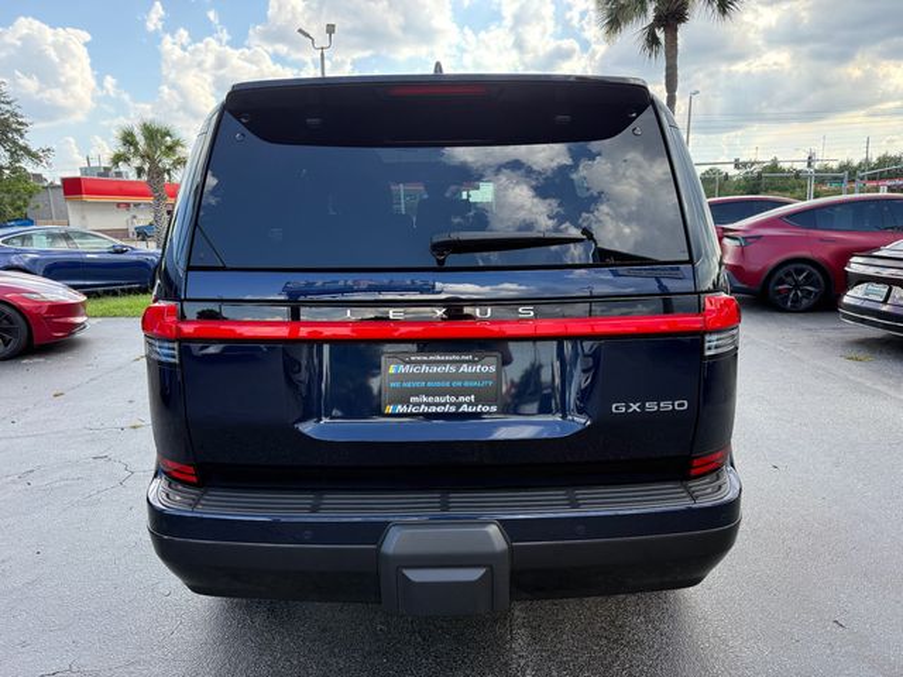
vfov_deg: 56.8
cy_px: 338
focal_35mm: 24
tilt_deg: -10.9
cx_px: 452
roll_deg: +0.5
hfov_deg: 71.6
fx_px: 626
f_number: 1.78
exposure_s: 1/805
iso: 100
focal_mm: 6.76
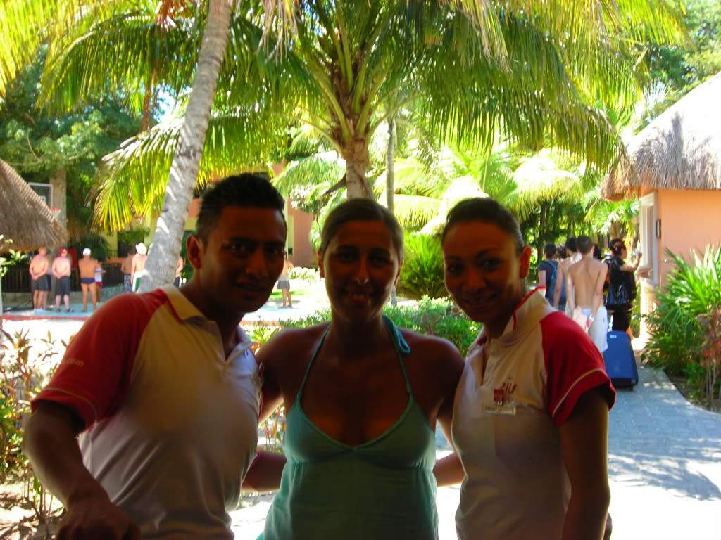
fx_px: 791
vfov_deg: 37.7
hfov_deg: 49.0
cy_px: 270
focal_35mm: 38
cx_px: 360
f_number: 3.2
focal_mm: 6.3
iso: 50
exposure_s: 1/46.5
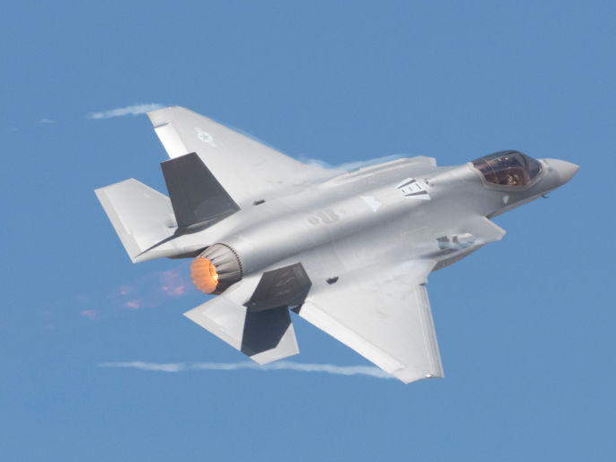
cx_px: 380
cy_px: 232
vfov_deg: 2.3
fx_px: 11444
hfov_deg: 3.1
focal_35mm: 643
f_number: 8
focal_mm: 300
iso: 500
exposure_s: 1/2500
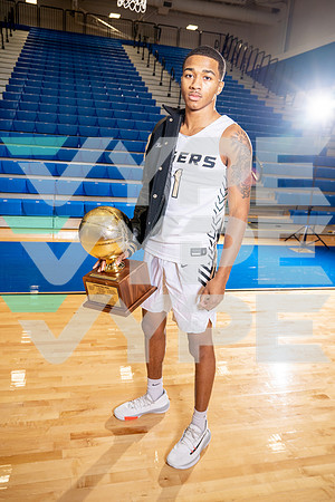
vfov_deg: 63.7
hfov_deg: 45.0
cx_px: 168
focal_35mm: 29
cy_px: 251
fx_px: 405
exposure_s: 1/250
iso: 400
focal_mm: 29
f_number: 5.6
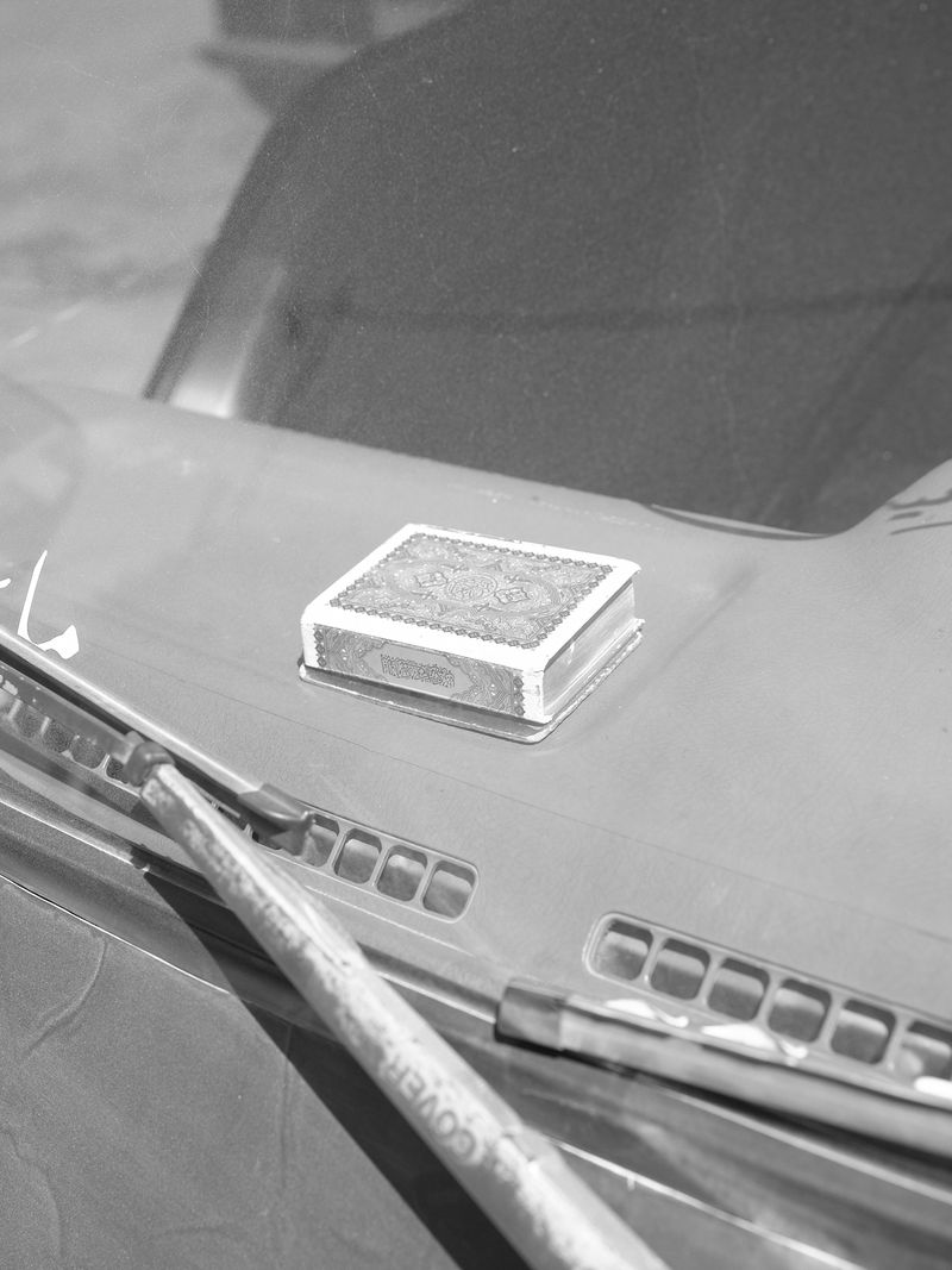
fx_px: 1834
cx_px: 476
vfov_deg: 38.2
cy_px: 635
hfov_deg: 29.1
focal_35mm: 50
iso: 100
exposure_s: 1/140
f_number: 5.6
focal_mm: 63
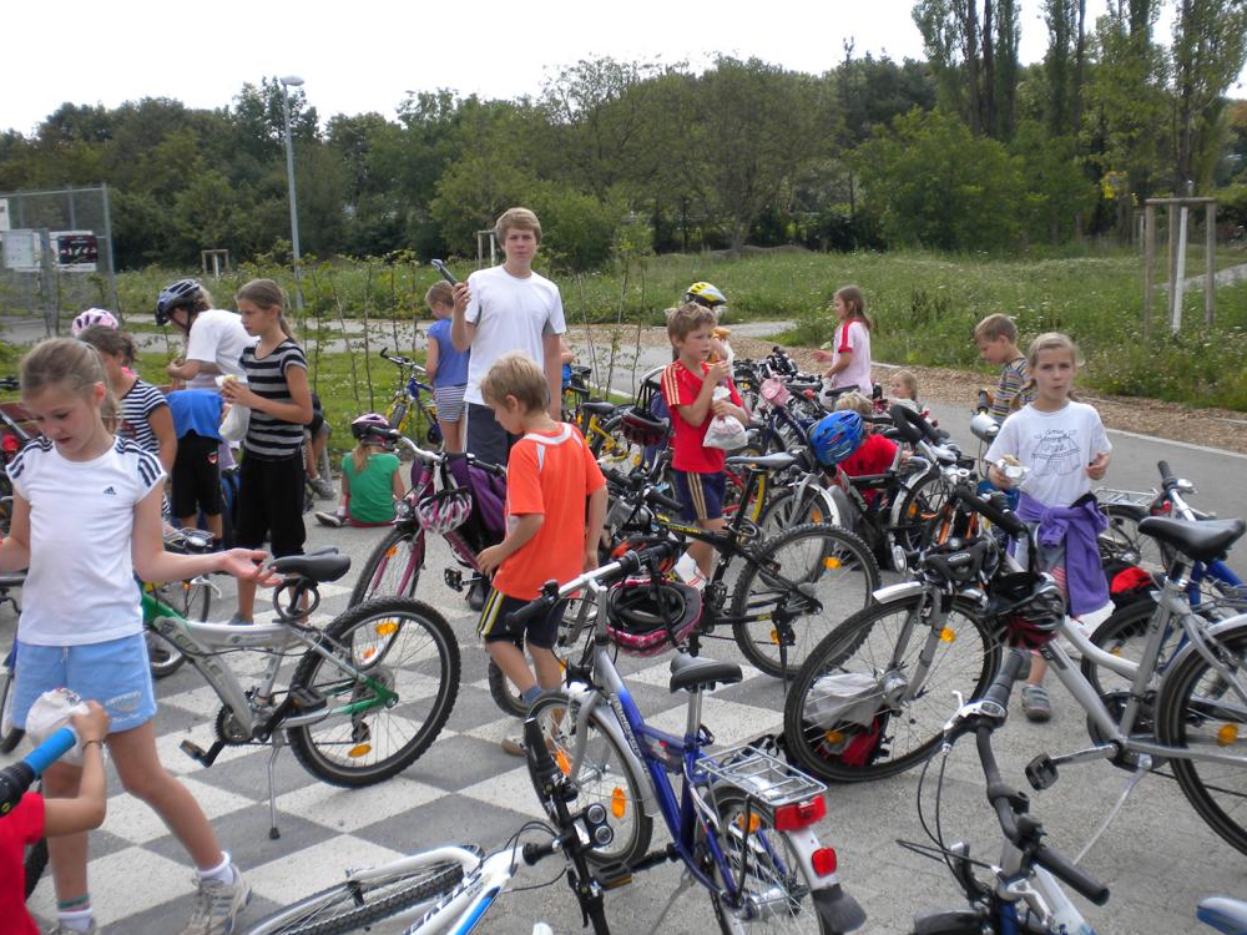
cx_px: 631
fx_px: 1513
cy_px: 459
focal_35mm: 42
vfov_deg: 34.3
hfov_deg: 44.8
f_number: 4.9
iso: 80
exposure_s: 1/256
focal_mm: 7.4
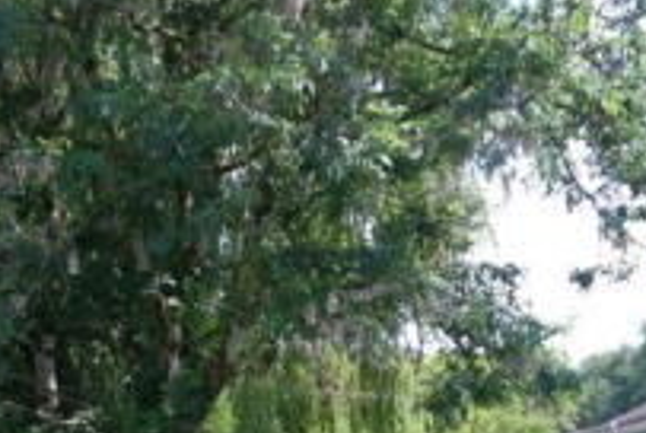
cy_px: 632
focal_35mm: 58
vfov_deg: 20.4
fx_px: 1042
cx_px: 240
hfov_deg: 34.3
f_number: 7.1
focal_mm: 12
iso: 200
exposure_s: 1/200
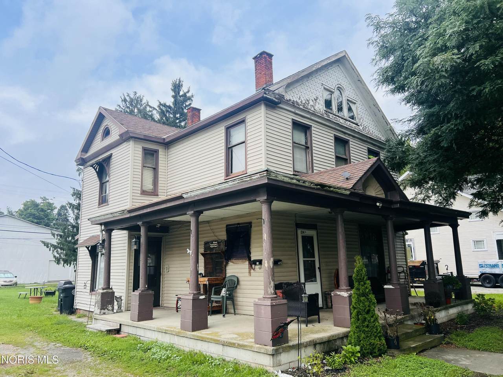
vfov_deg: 53.1
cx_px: 252
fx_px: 378
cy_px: 188
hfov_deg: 67.3
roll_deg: +1.4
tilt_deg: +10.7
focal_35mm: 26
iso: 50
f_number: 1.5
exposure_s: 1/2008
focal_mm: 5.7
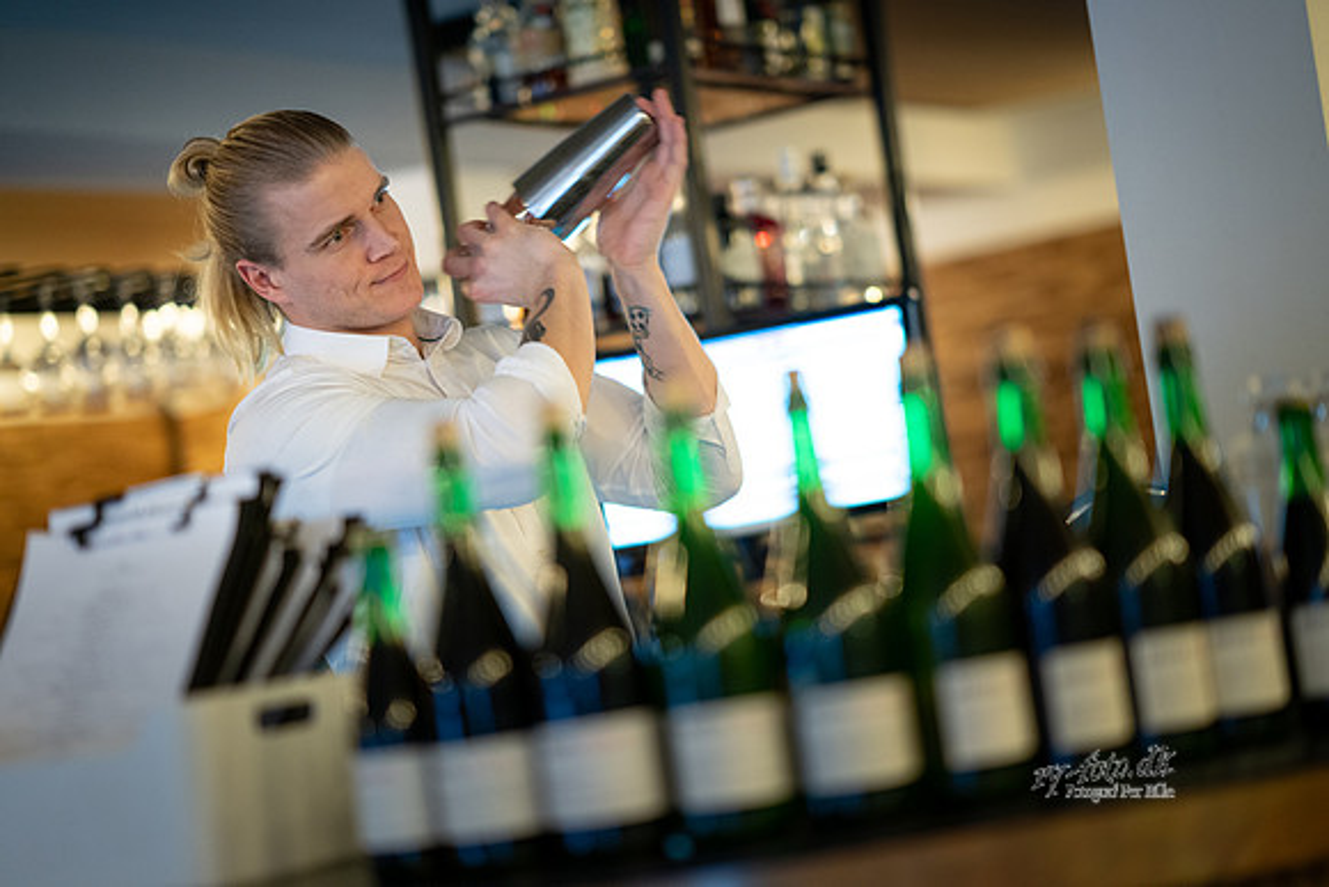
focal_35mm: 85
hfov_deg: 23.9
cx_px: 664
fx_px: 3139
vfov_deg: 16.1
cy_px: 444
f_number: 1.4
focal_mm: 85
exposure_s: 1/200
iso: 2000
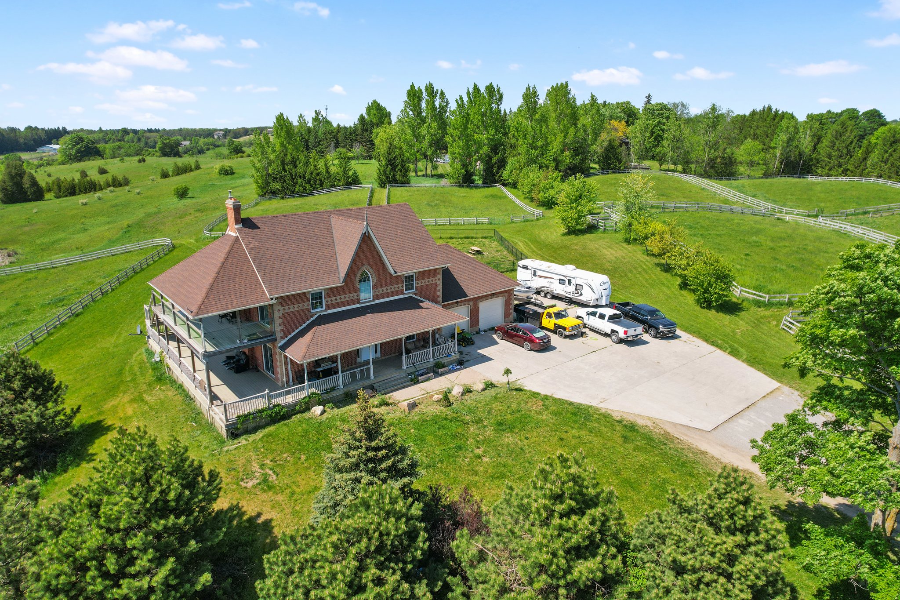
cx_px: 450
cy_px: 300
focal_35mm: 22
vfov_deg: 57.2
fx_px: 550
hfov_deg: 78.6
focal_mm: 8.38
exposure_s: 1/1600
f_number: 2.8
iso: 110
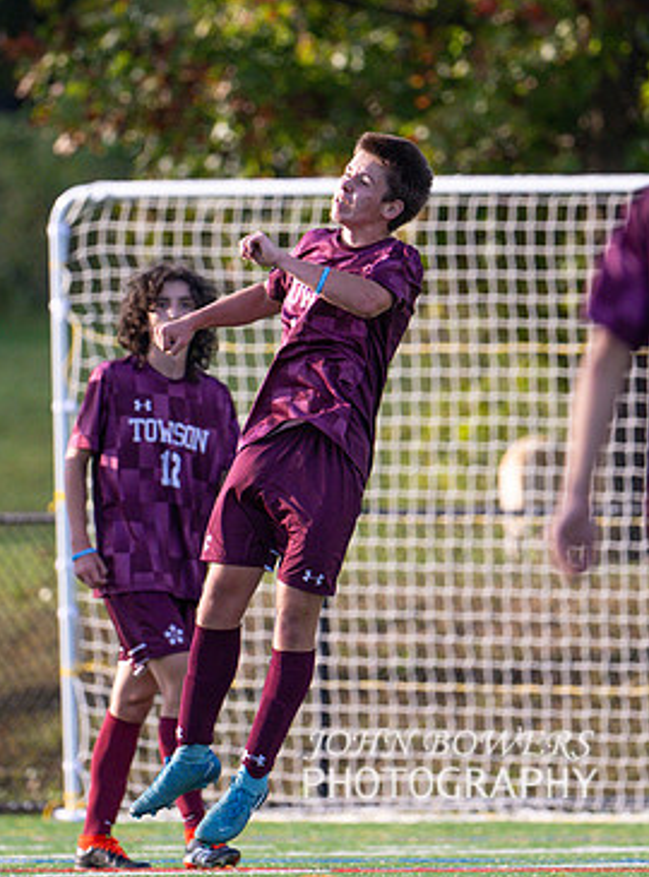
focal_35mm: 854
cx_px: 339
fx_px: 21539
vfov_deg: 2.3
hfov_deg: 1.7
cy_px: 363
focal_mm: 400
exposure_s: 1/2500
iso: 1600
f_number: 4.5
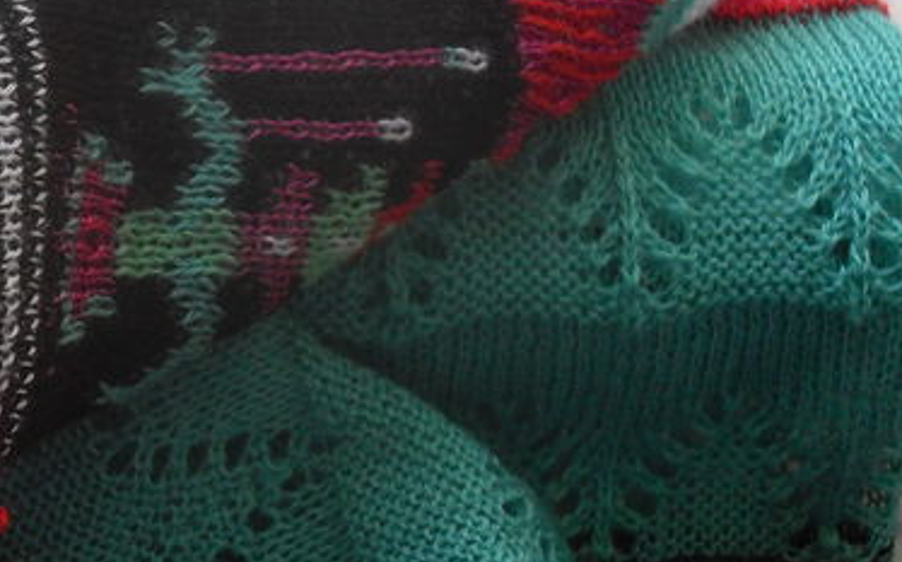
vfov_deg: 12.4
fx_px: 2579
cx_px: -183
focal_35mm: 105
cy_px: 195
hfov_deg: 18.8
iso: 80
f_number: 2.8
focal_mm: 6.3
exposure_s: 1/90
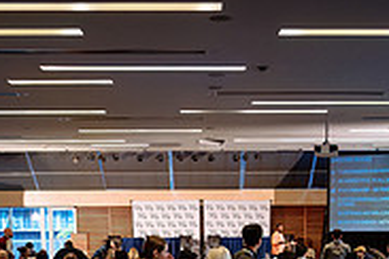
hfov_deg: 26.3
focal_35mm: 77
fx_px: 832
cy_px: 402
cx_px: 230
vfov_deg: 16.0
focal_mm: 24
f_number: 2.8
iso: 500
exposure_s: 1/200
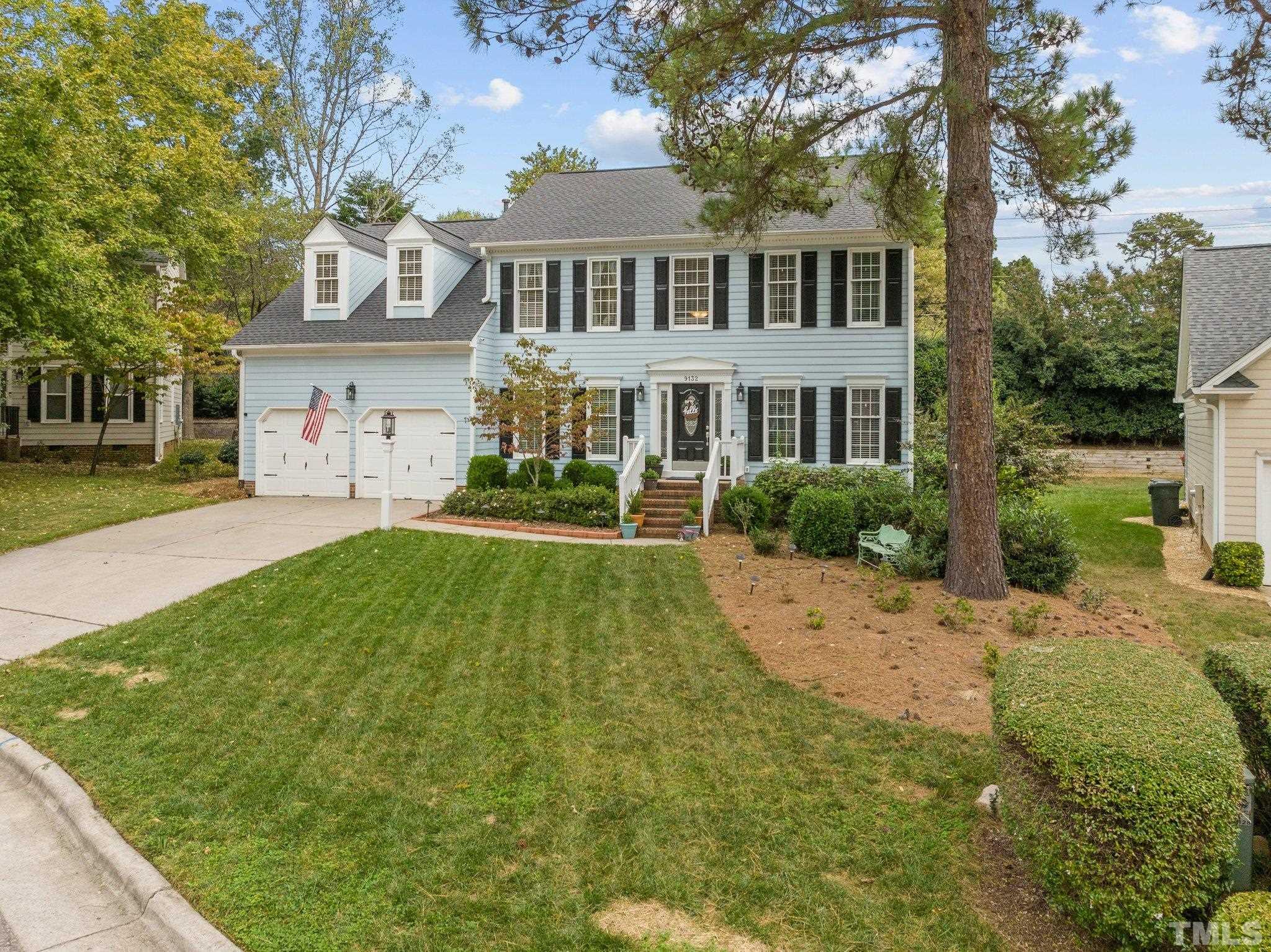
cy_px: 476
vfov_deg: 56.8
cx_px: 636
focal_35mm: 24
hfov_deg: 71.6
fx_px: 881
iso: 340
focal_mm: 12.29
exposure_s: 1/240
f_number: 2.8
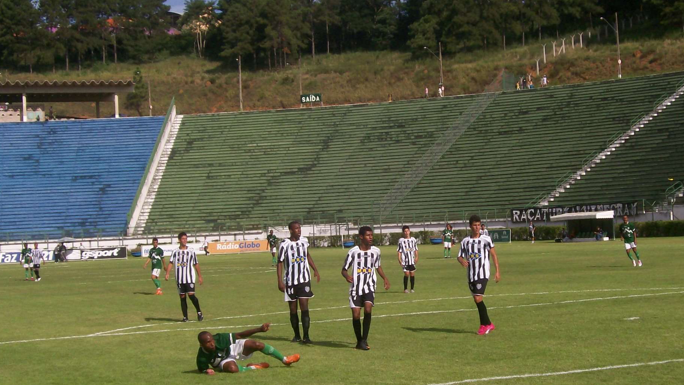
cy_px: 221
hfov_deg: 27.5
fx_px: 1397
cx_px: 363
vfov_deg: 15.7
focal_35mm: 77
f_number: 6
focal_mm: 9.4
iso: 80
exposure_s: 1/653
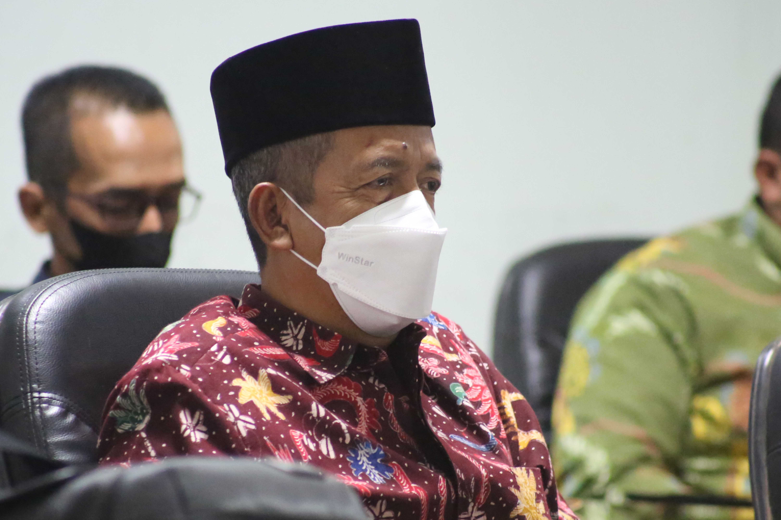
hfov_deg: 28.8
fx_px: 1518
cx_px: 390
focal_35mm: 70
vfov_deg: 19.5
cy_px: 260
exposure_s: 1/320
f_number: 3.5
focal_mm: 70
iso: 10000
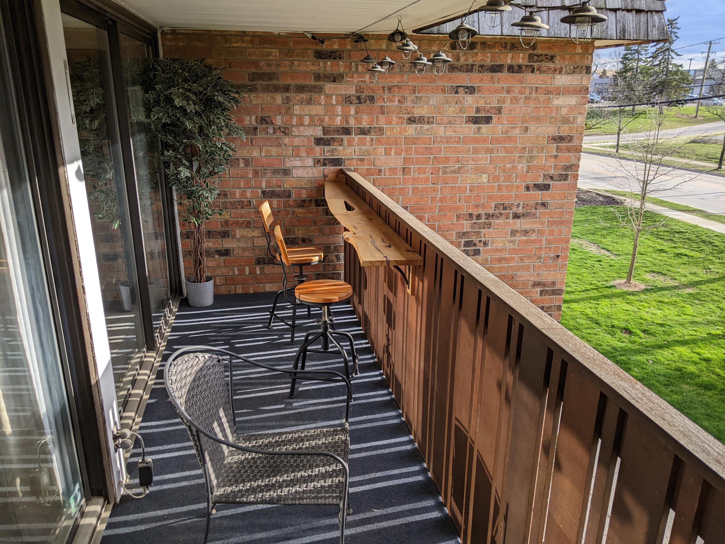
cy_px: 272
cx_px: 362
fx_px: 565
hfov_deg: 65.3
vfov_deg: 51.4
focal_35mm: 27
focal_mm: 4.44
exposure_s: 1/1020
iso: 50
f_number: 1.8
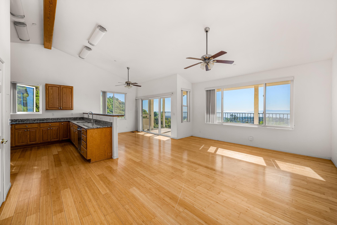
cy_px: 112
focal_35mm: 13
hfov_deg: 108.3
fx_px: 122
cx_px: 168
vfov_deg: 85.4
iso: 320
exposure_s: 1/40
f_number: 8
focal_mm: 13
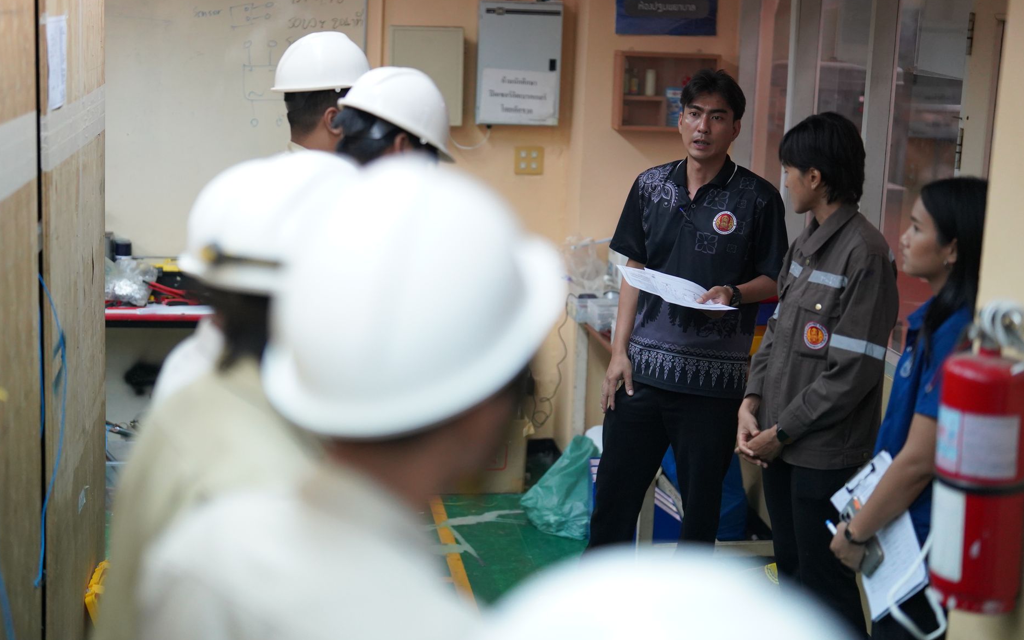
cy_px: 269
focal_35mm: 57
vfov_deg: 22.7
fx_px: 1591
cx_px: 500
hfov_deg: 35.7
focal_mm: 50
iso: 2500
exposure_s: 1/1600
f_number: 1.2
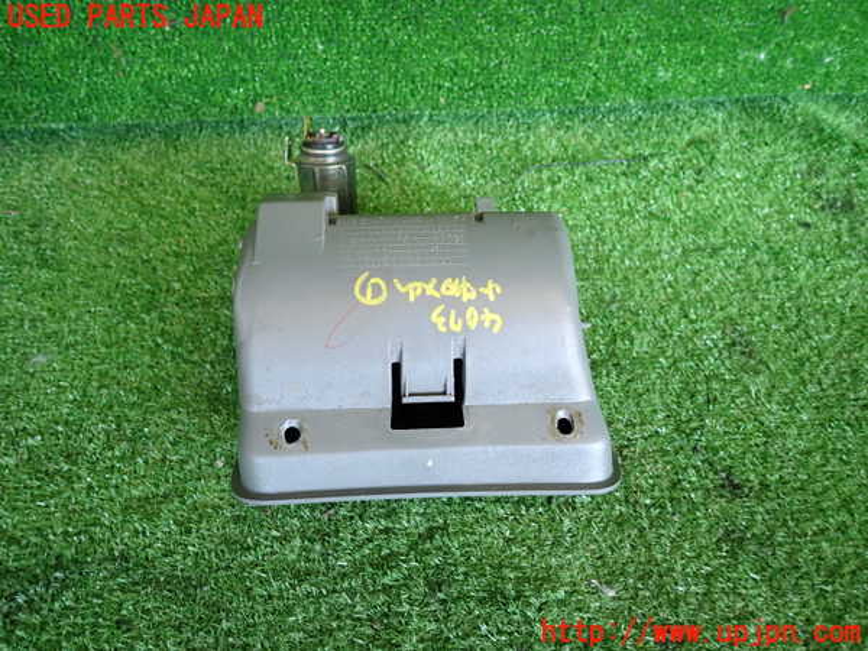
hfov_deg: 69.4
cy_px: 326
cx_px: 434
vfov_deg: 54.9
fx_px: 627
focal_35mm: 25
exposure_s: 1/50
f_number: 2
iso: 200
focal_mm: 4.5
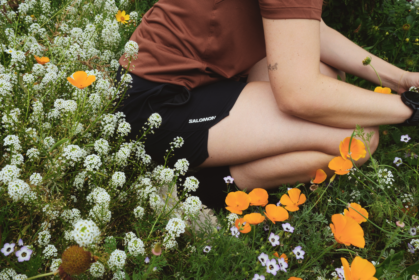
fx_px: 407
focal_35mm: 35
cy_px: 140
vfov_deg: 37.9
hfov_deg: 54.4
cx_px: 210
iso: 400
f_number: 14
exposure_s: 1/160
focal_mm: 23
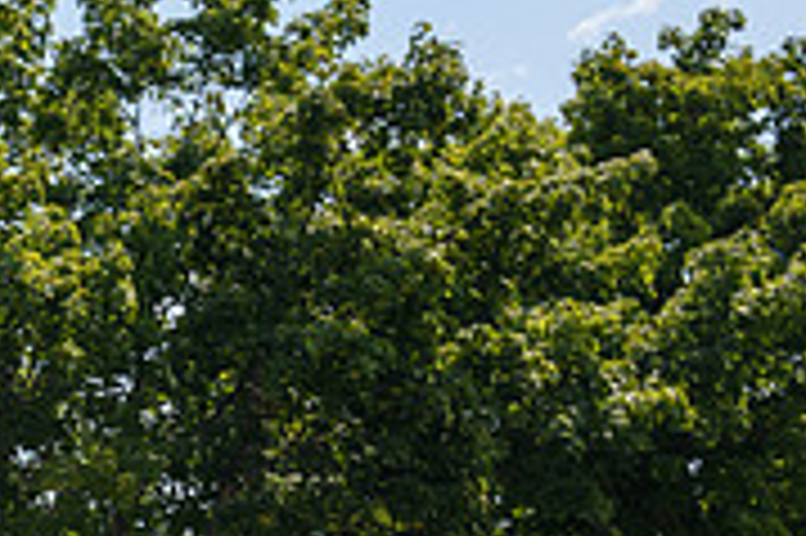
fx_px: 2438
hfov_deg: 17.4
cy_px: 889
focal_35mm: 109
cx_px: -289
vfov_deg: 11.8
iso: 64
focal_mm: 31
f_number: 8
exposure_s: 1/200
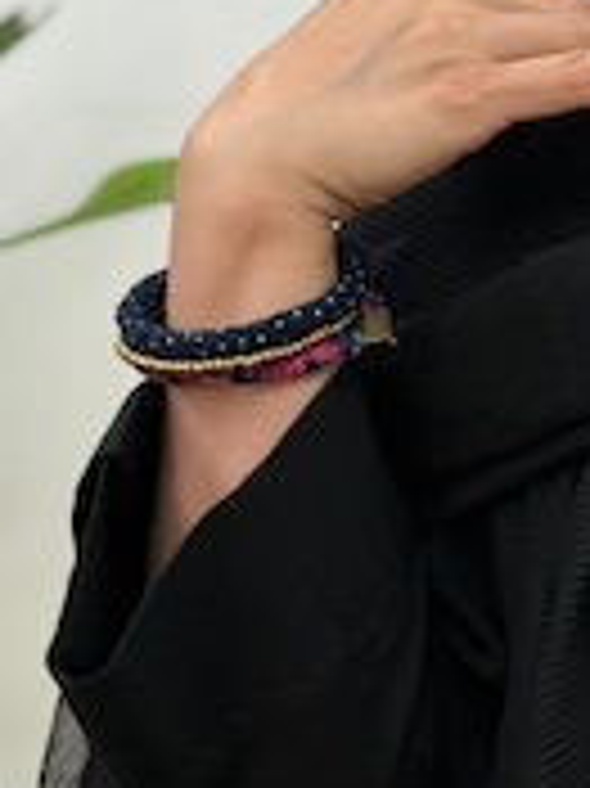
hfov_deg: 8.4
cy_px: 986
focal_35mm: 176
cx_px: 396
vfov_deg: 11.0
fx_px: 4005
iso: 64
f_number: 1.78
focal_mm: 6.76
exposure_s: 1/561
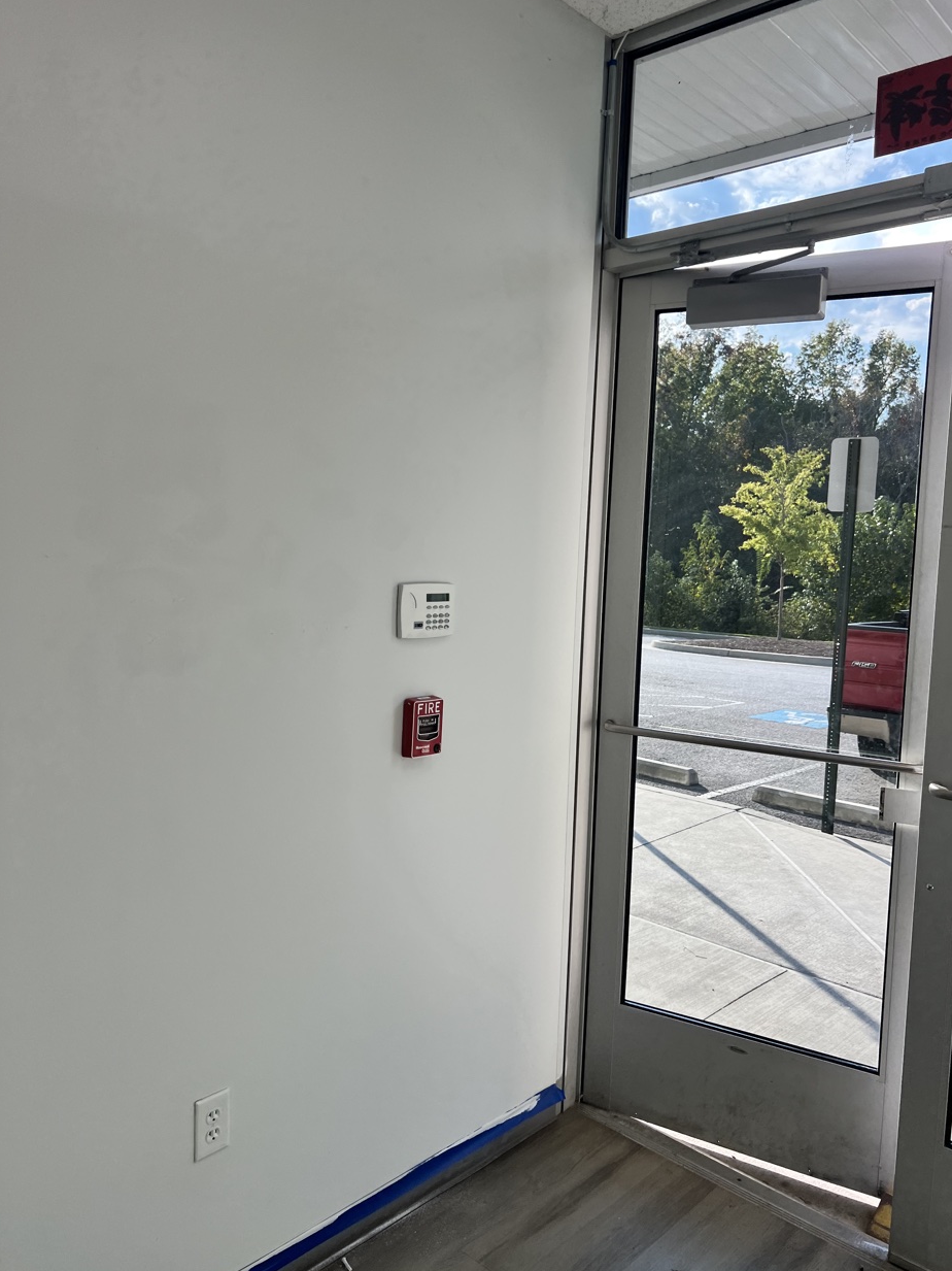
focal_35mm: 27
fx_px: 991
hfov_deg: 51.3
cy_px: 620
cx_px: 491
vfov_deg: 65.3
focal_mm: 5.7
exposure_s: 1/687
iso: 50
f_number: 1.5
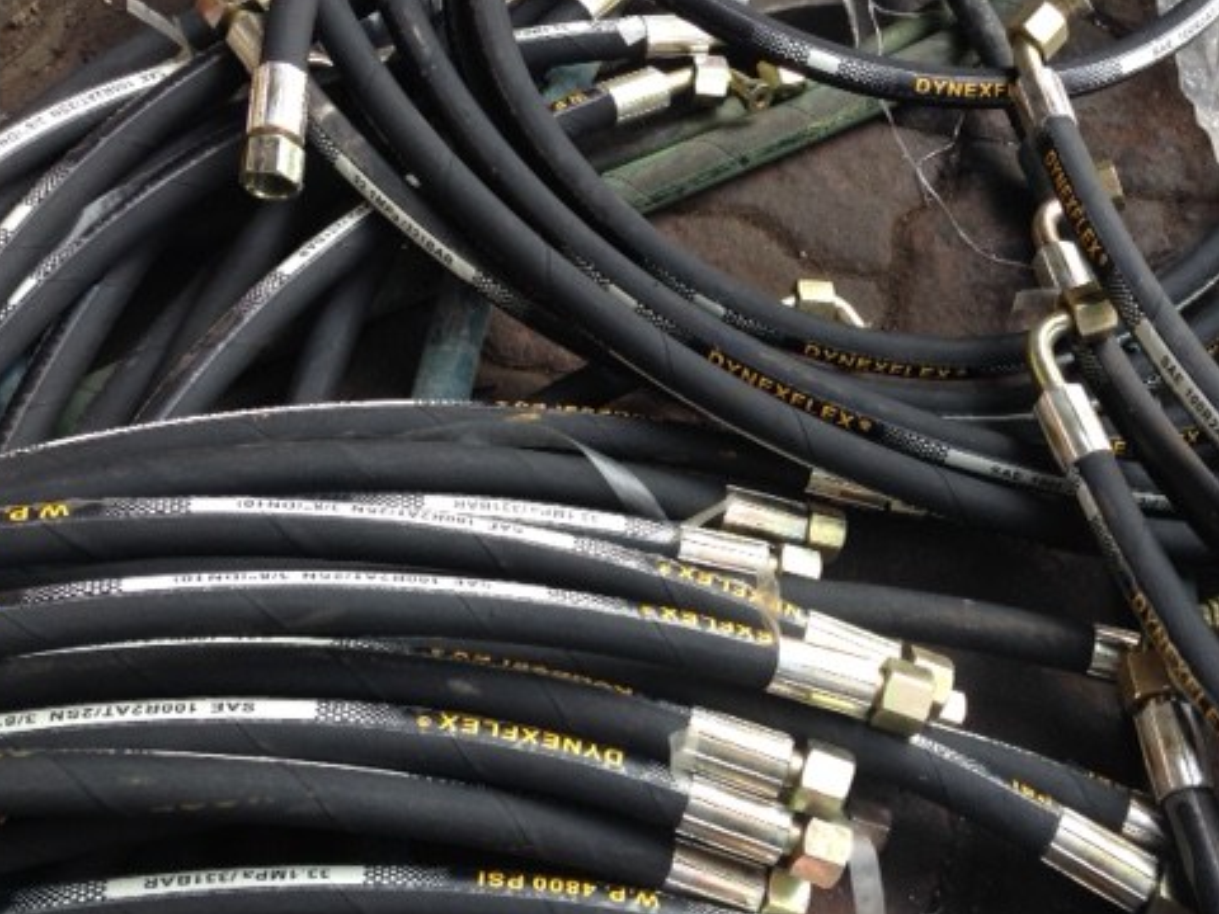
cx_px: 777
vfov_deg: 32.9
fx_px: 1549
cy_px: 434
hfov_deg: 42.6
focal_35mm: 44
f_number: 2.4
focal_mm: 4.12
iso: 50
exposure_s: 1/152
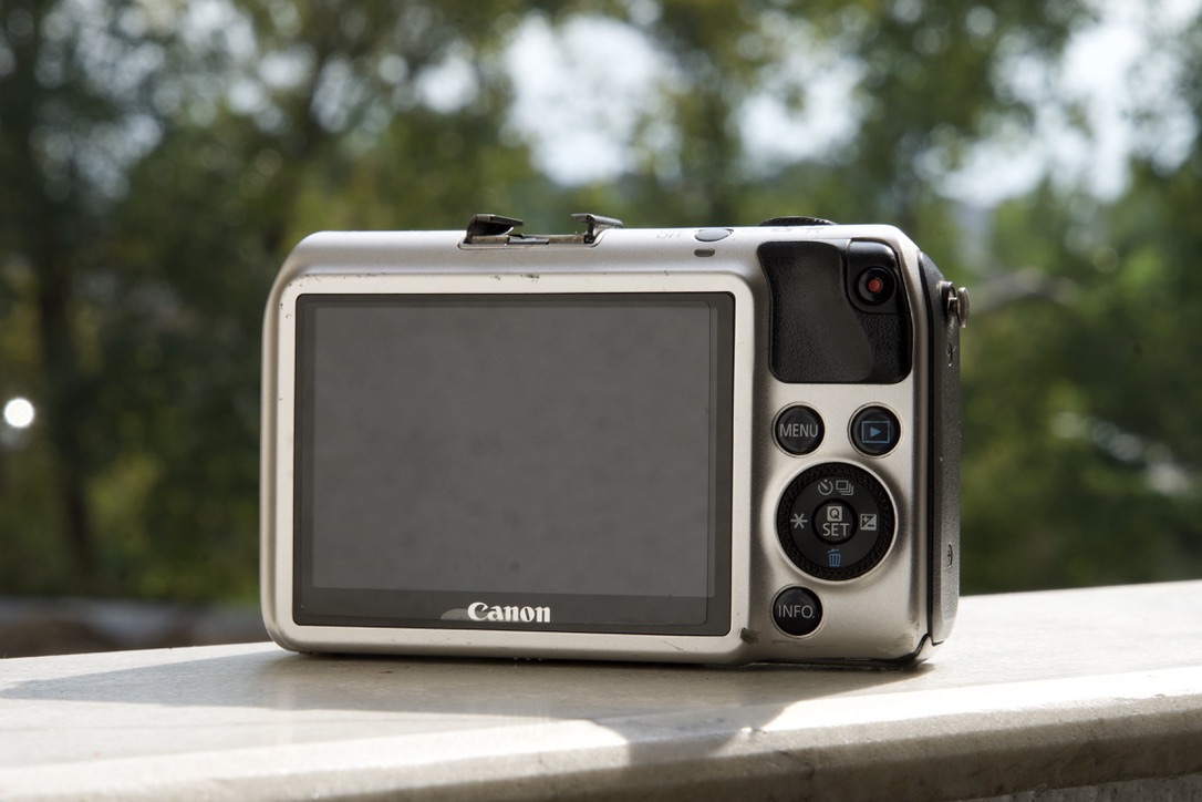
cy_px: 401
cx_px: 601
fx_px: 3506
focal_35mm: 105
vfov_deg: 13.0
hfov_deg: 19.5
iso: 320
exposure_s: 1/160
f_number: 16
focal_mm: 70
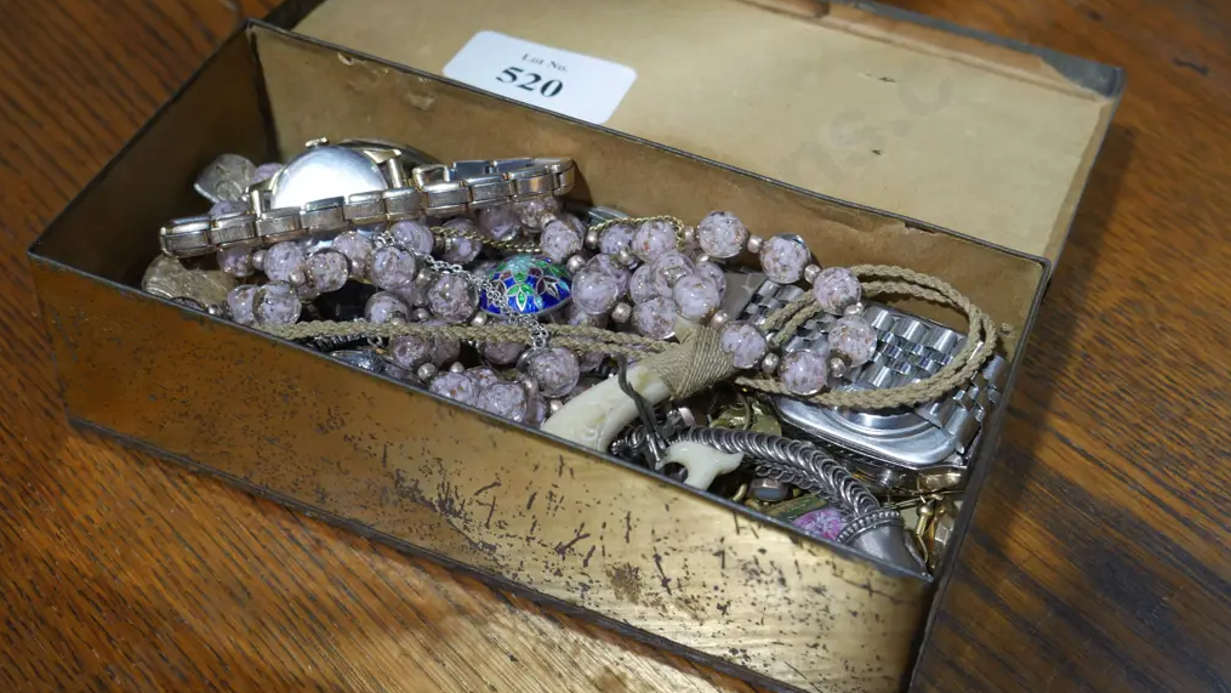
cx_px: 614
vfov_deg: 21.8
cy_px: 319
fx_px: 1795
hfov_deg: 37.8
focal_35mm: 55
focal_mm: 25
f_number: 5.3
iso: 500
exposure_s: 1/60
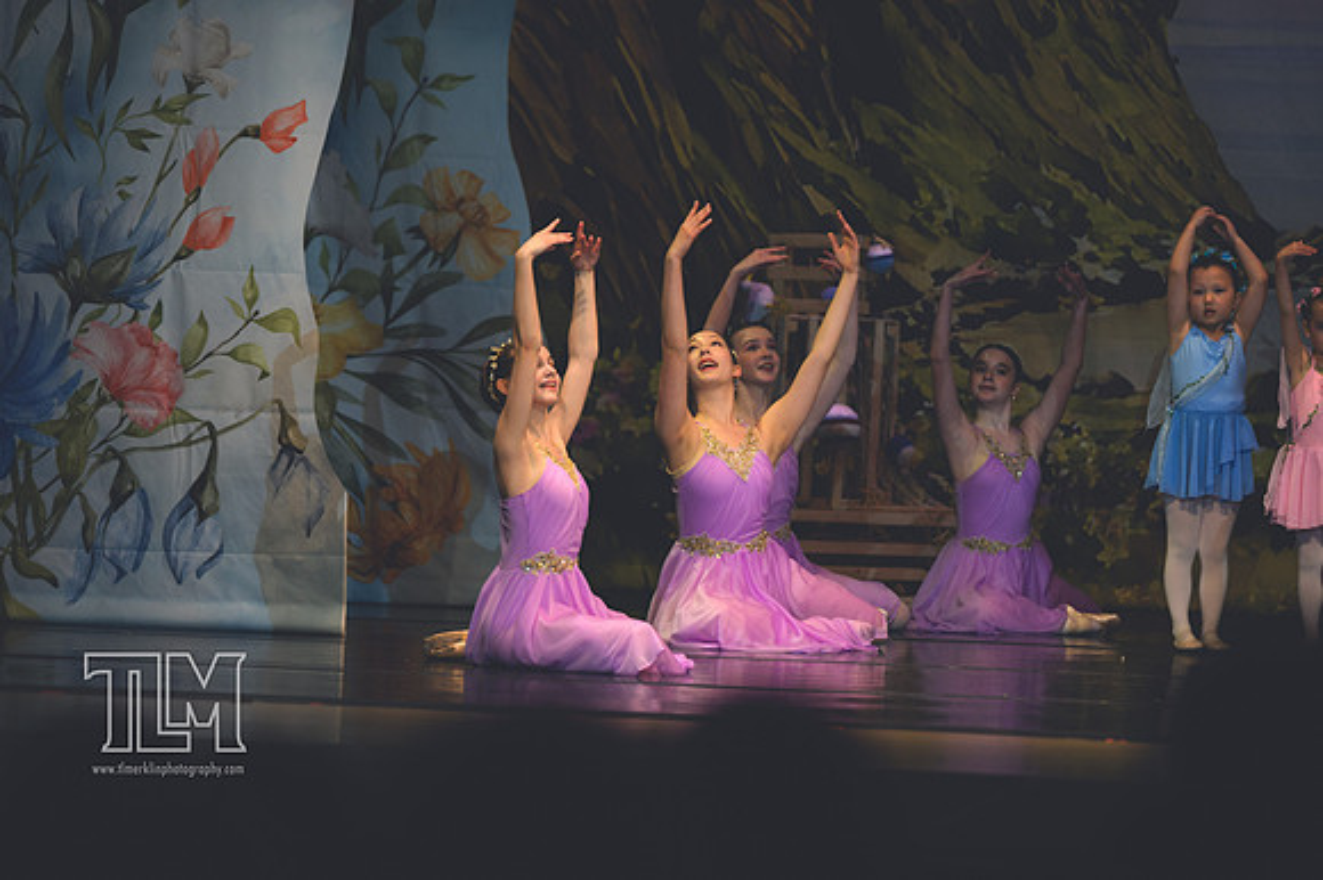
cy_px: 440
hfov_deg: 6.9
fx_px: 11018
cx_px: 662
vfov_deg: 4.6
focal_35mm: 300
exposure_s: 1/500
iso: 800
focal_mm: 200
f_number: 2.8
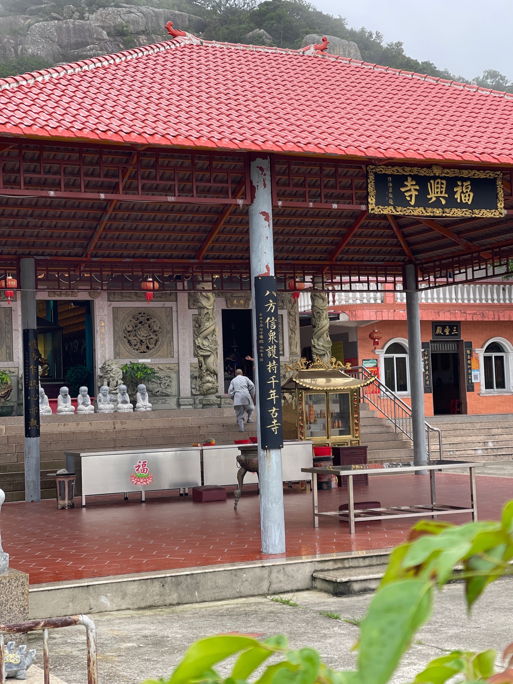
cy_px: 342
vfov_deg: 30.3
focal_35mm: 64
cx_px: 256
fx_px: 1265
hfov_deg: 22.9
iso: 20
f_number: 2.2
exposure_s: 1/121
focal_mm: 7.5
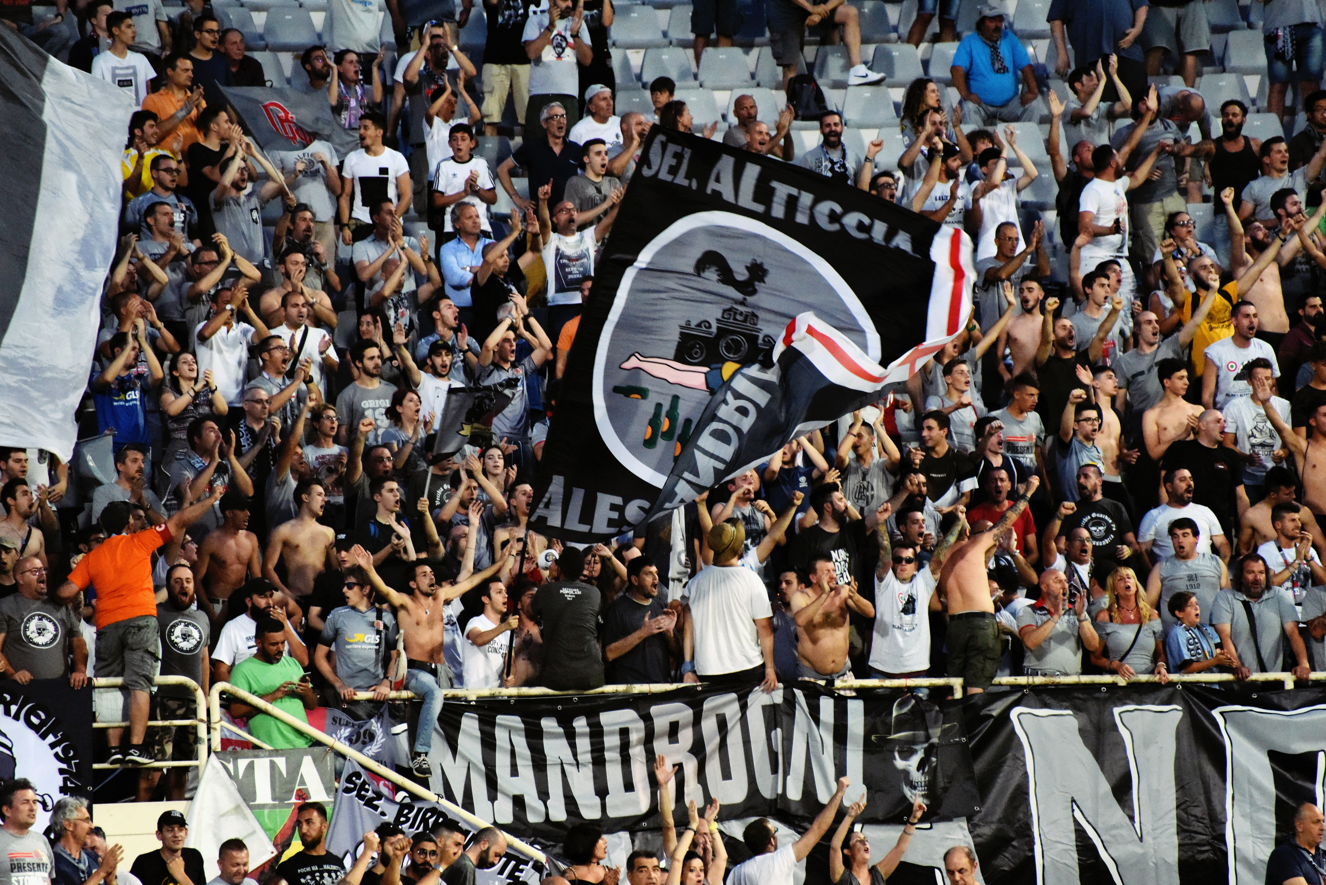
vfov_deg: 4.6
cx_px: 663
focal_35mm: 300
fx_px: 11053
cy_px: 442
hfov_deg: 6.9
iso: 8000
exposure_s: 1/320
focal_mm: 300
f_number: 5.6
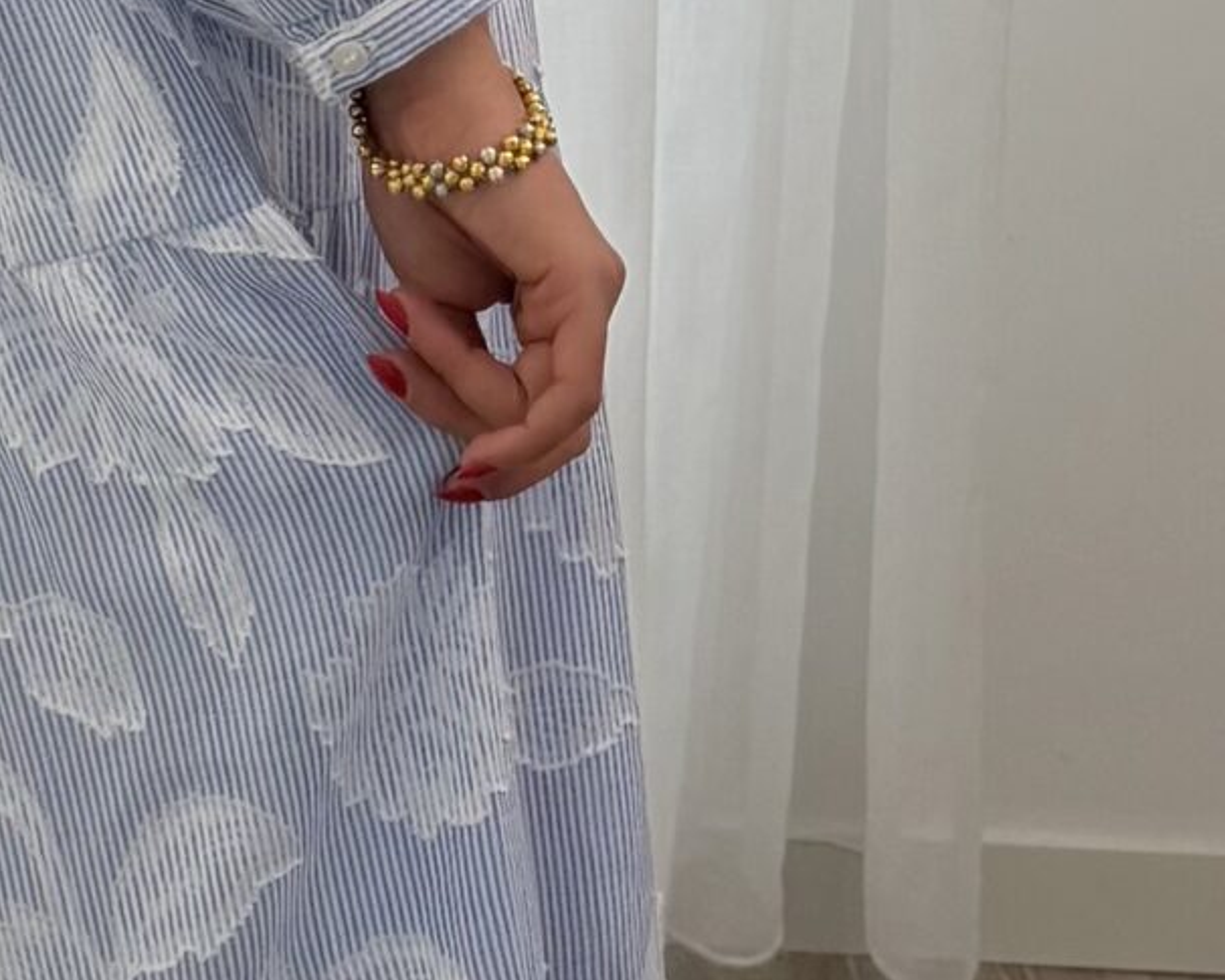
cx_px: -166
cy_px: 628
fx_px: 3590
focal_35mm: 99
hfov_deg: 18.5
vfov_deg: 15.5
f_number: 1.78
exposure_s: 1/215
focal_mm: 6.76
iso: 80
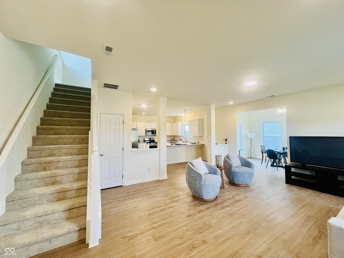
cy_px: 129
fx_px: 129
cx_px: 172
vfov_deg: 89.9
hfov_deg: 106.2
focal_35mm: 13
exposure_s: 1/120
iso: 125
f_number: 1.8
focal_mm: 1.57
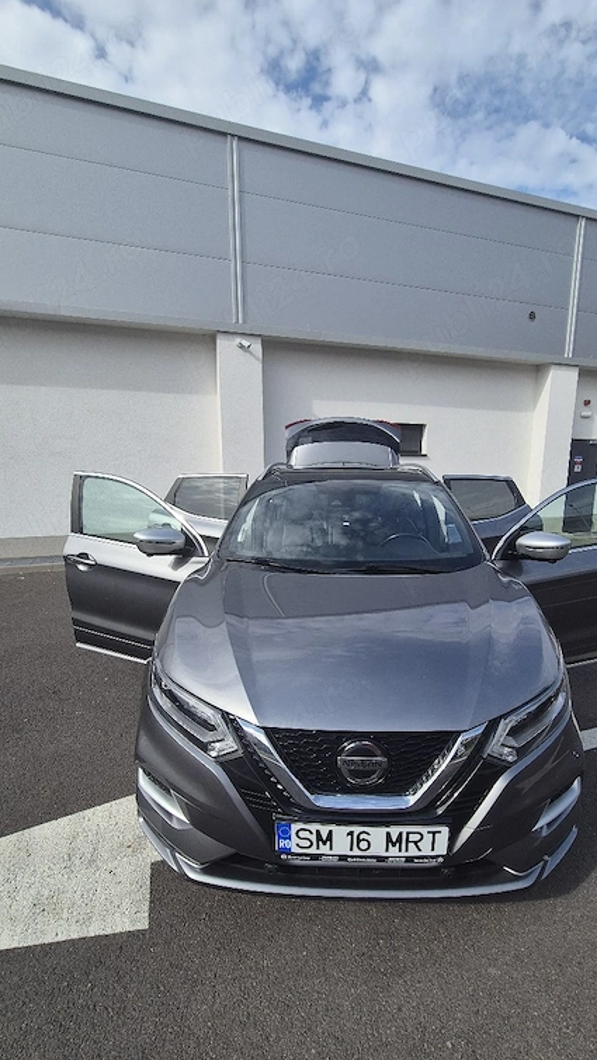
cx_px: 326
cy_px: 555
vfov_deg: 102.9
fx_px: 422
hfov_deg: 70.4
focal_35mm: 15
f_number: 2.2
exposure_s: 1/2000
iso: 50
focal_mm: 2.2
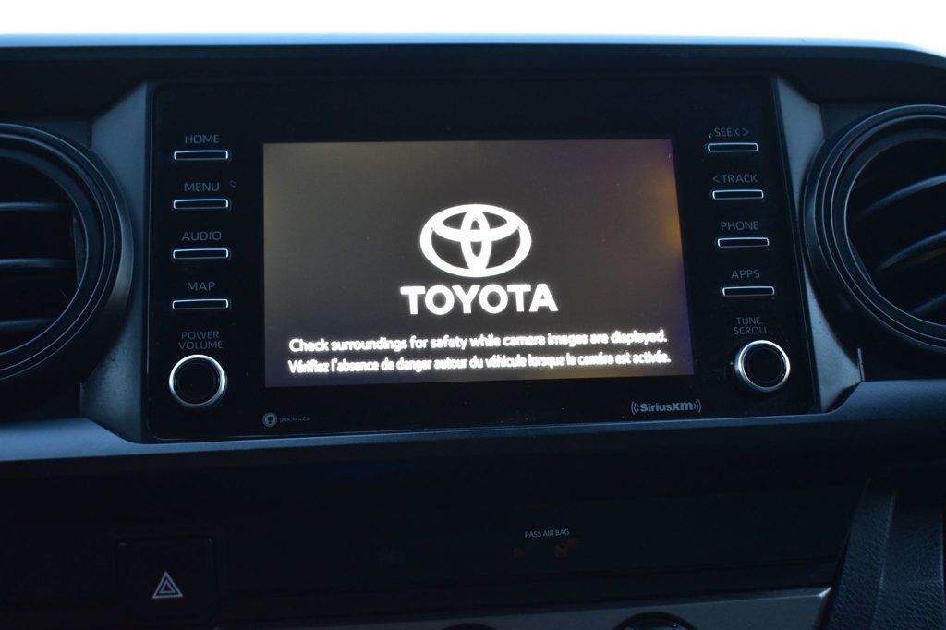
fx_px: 1221
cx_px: 473
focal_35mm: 46
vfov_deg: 28.9
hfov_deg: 42.3
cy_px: 315
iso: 1600
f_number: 4.2
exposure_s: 1/13
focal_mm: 31
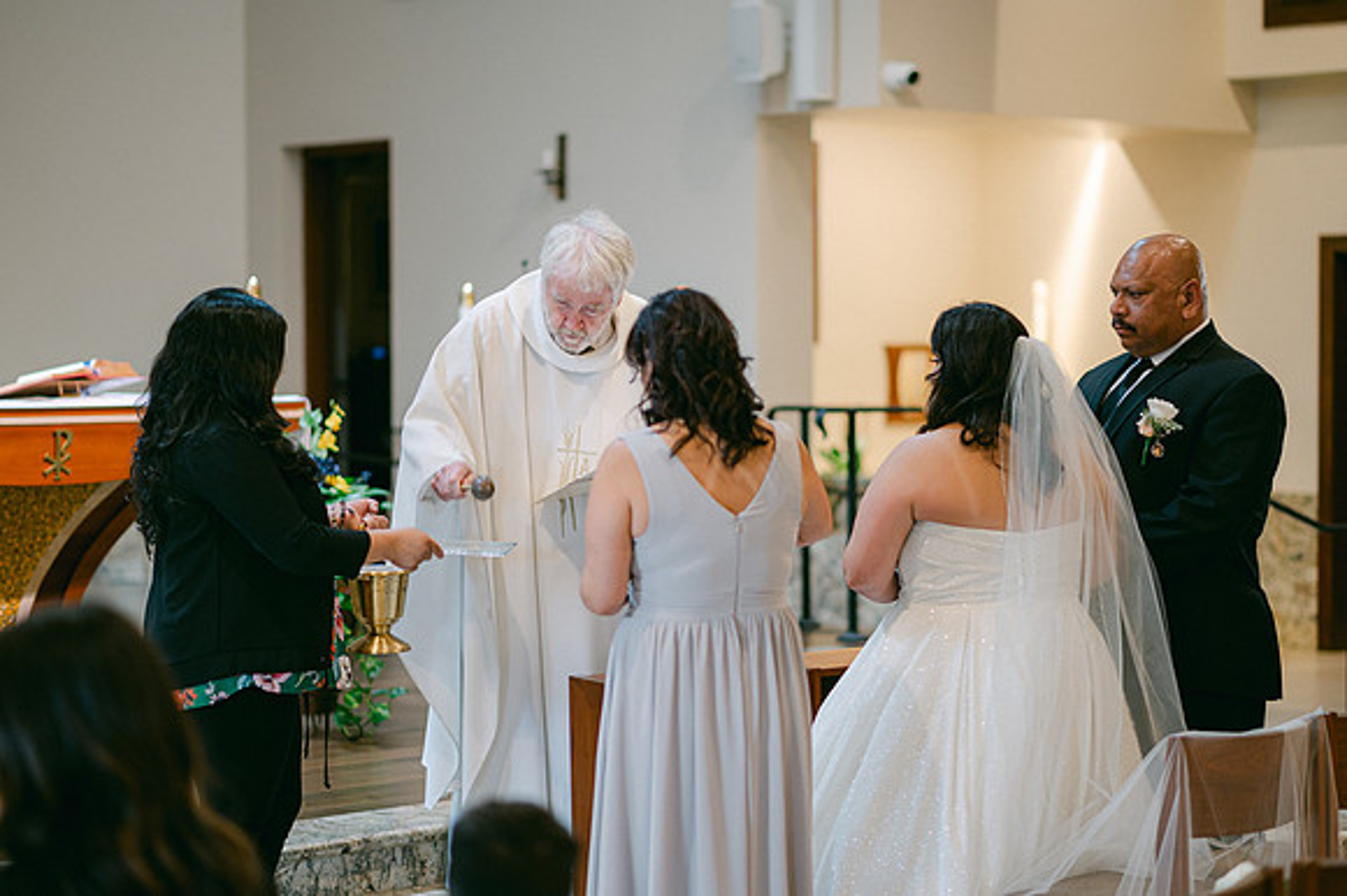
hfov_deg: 23.9
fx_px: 3178
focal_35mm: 85
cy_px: 448
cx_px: 674
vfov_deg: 16.1
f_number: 1.8
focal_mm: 85
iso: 250
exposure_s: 1/125
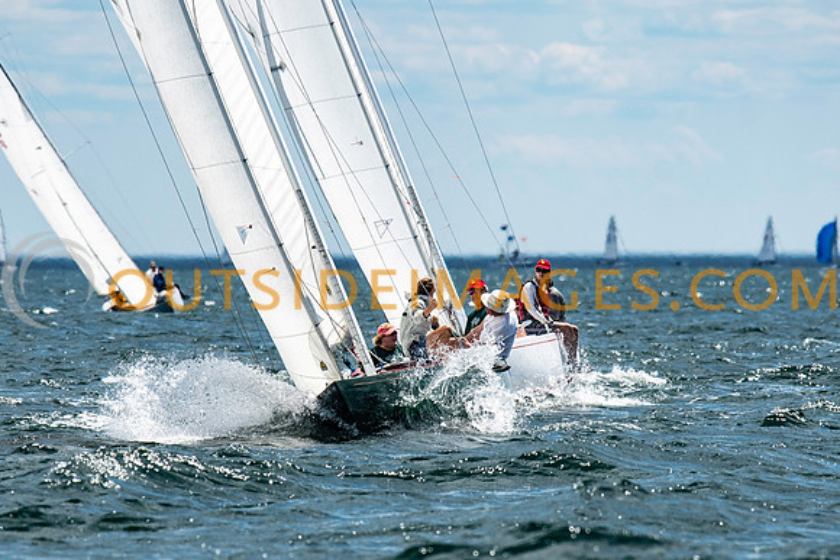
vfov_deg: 2.4
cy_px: 342
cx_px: 420
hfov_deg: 3.6
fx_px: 13279
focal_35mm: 569
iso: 320
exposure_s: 1/3200
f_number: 5.6
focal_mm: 300
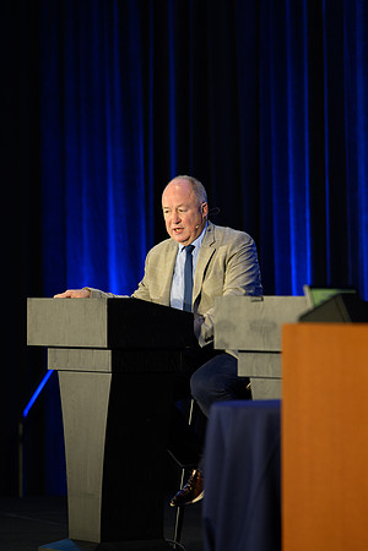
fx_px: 3097
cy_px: 276
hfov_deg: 6.8
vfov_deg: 10.2
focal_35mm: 202
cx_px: 184
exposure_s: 1/100
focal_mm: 135
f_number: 1.8
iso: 400
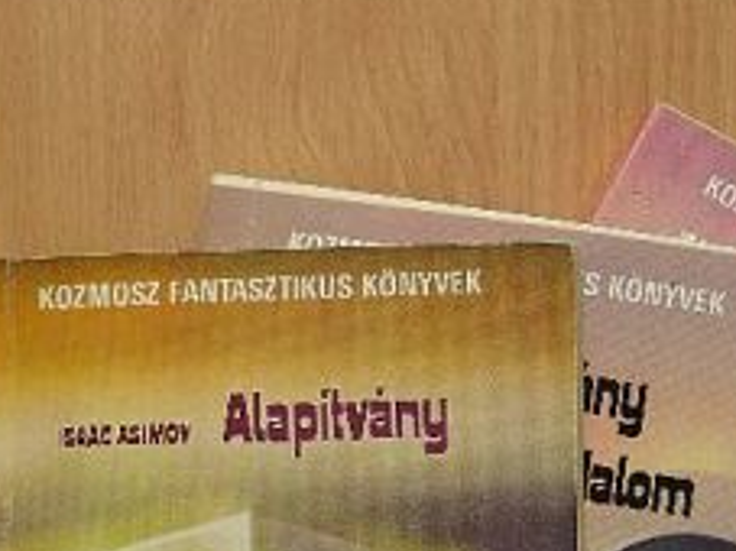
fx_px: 2678
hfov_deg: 15.6
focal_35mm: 126
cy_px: 582
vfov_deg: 11.6
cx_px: 506
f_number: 3.5
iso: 63
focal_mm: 10.5
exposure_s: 1/30
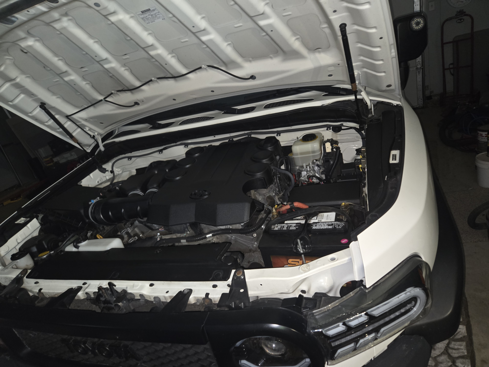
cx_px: 244
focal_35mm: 23
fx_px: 325
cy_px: 184
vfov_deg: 58.9
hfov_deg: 73.9
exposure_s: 1/12
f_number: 1.8
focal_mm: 5.4
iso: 500
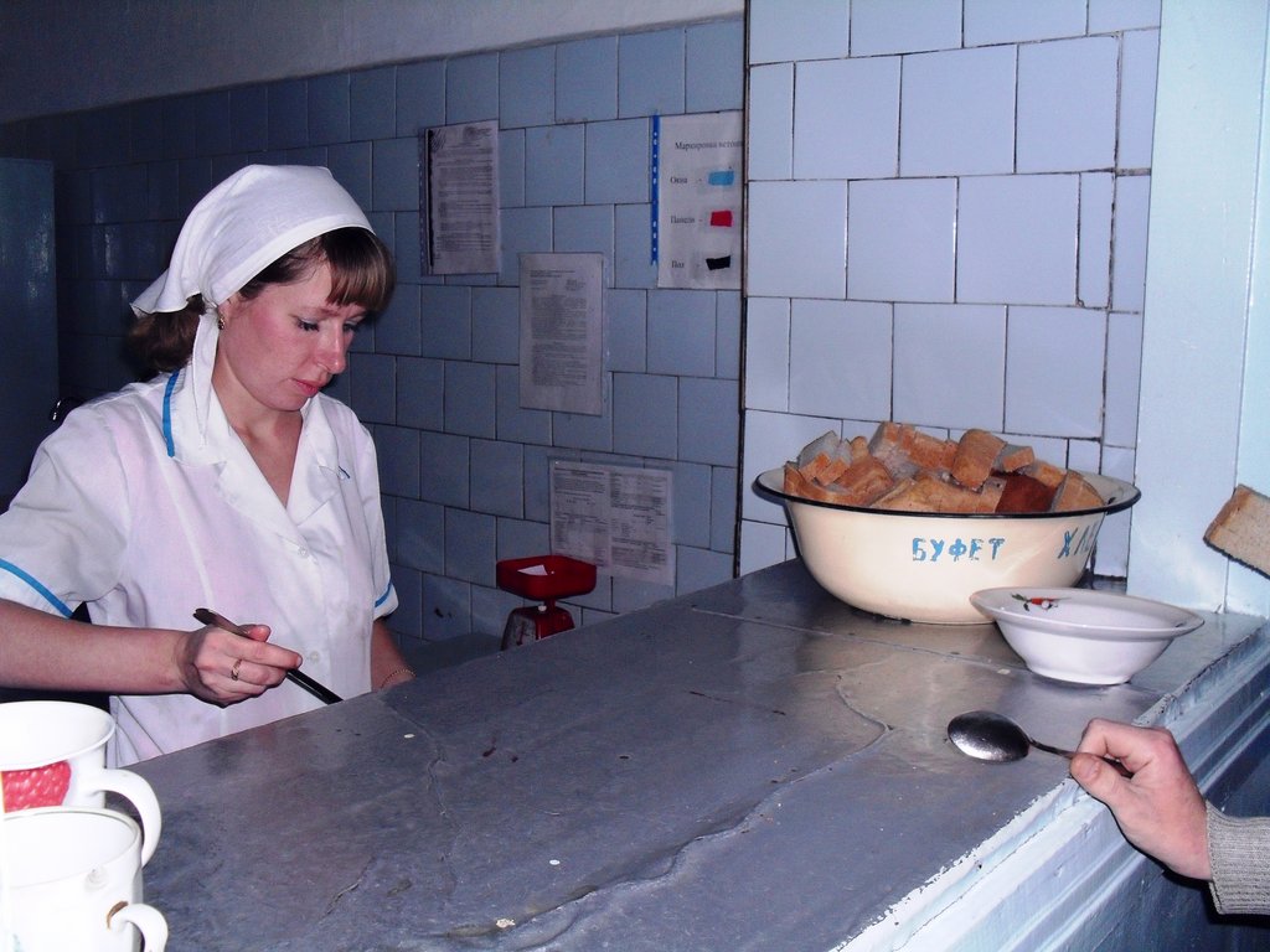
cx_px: 635
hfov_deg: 52.6
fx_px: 1284
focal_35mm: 35
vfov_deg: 40.7
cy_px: 476
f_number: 3.2
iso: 200
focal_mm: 6.3
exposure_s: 1/45
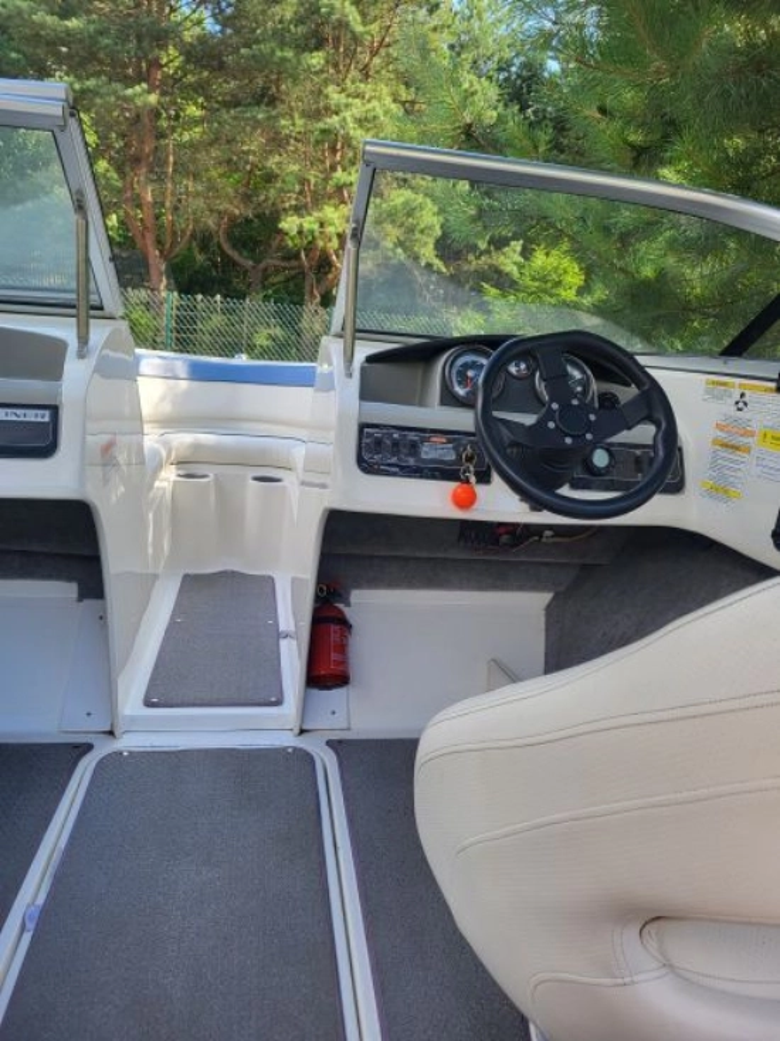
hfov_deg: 53.0
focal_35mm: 26
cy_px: 520
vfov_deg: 67.3
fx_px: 782
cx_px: 390
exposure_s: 1/376
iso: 40
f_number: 1.8
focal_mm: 5.4
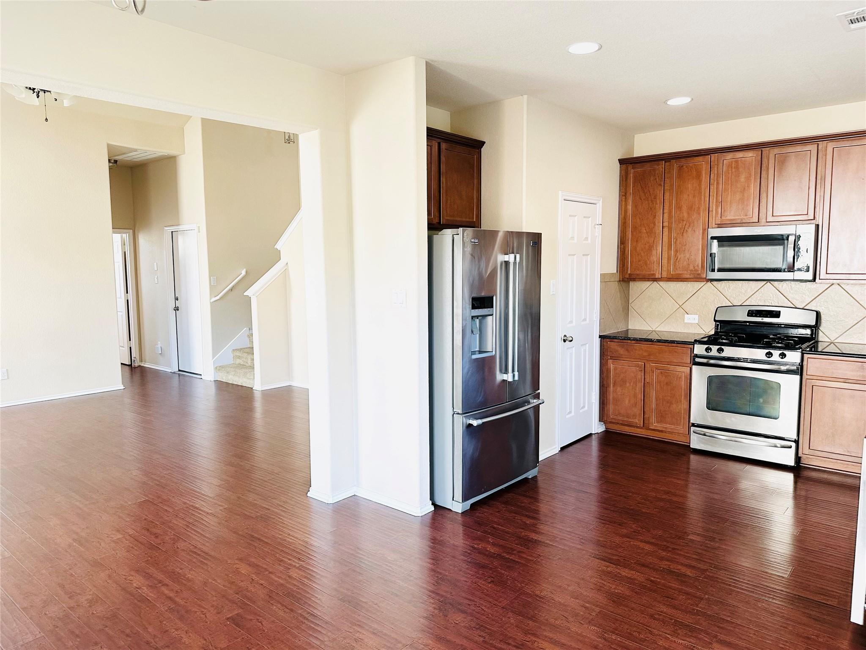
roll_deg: +0.7
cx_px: 433
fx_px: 600
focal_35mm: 24
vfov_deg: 56.8
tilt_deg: -5.4
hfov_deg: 71.6
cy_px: 325
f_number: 1.78
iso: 160
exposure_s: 1/120
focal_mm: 6.86
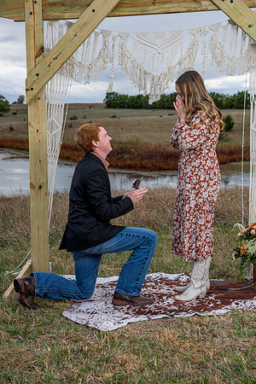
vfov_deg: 39.6
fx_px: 533
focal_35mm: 50
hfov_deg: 27.0
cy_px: 192
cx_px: 128
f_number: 5
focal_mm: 50
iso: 250
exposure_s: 1/160
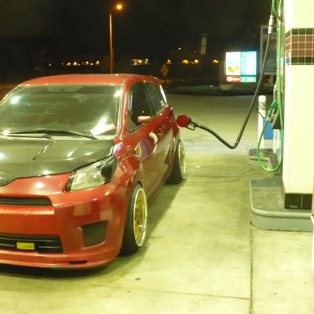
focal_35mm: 47
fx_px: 482
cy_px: 156
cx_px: 110
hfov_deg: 35.8
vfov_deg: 36.1
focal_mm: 6.1
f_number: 2.8
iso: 400
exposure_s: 1/8
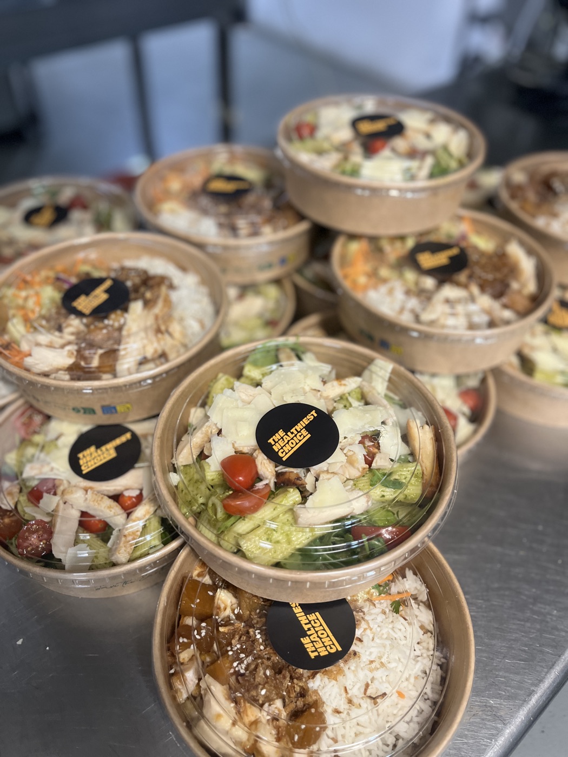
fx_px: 569
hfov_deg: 53.1
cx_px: 284
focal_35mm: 26
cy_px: 378
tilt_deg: -45.4
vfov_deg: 67.3
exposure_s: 1/50
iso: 250
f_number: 1.6
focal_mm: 5.1
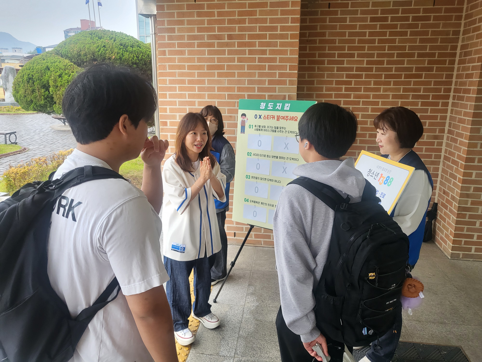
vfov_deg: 53.1
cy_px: 181
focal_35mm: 26
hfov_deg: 67.3
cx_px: 241
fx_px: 362
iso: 100
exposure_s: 1/120
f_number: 1.8
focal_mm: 4.25
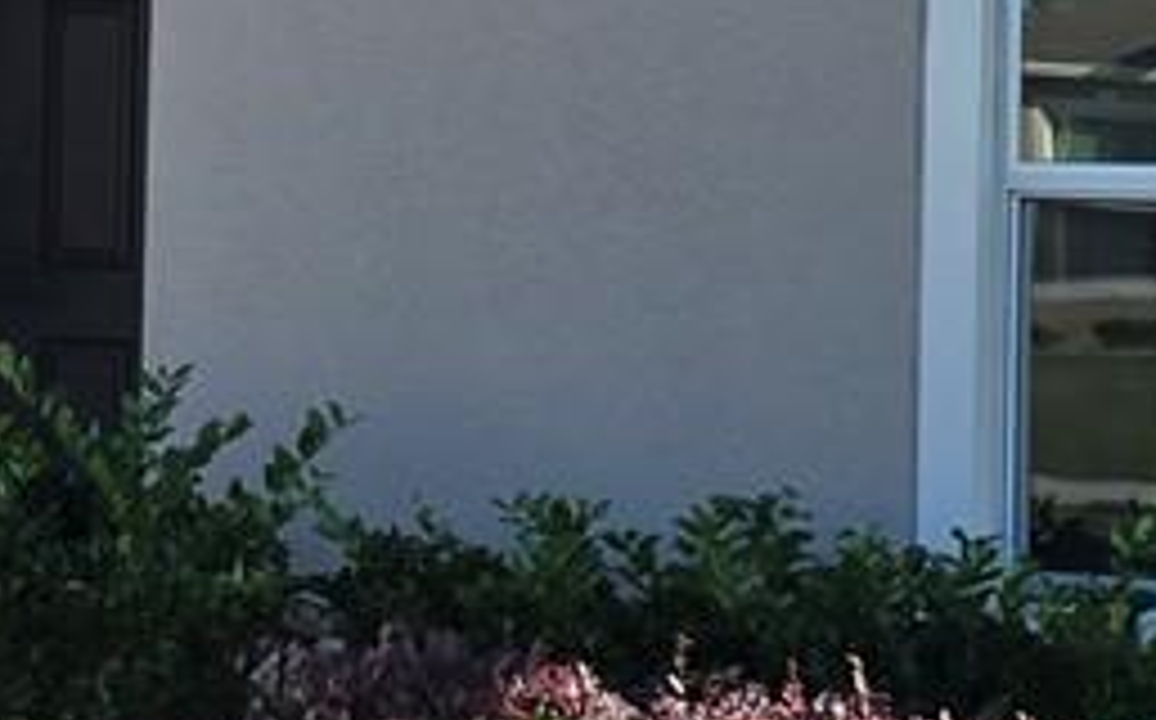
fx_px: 4783
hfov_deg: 13.2
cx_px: -400
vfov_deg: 8.6
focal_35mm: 152
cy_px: 32
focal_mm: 6.3
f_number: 1.7
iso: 12
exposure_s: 1/579
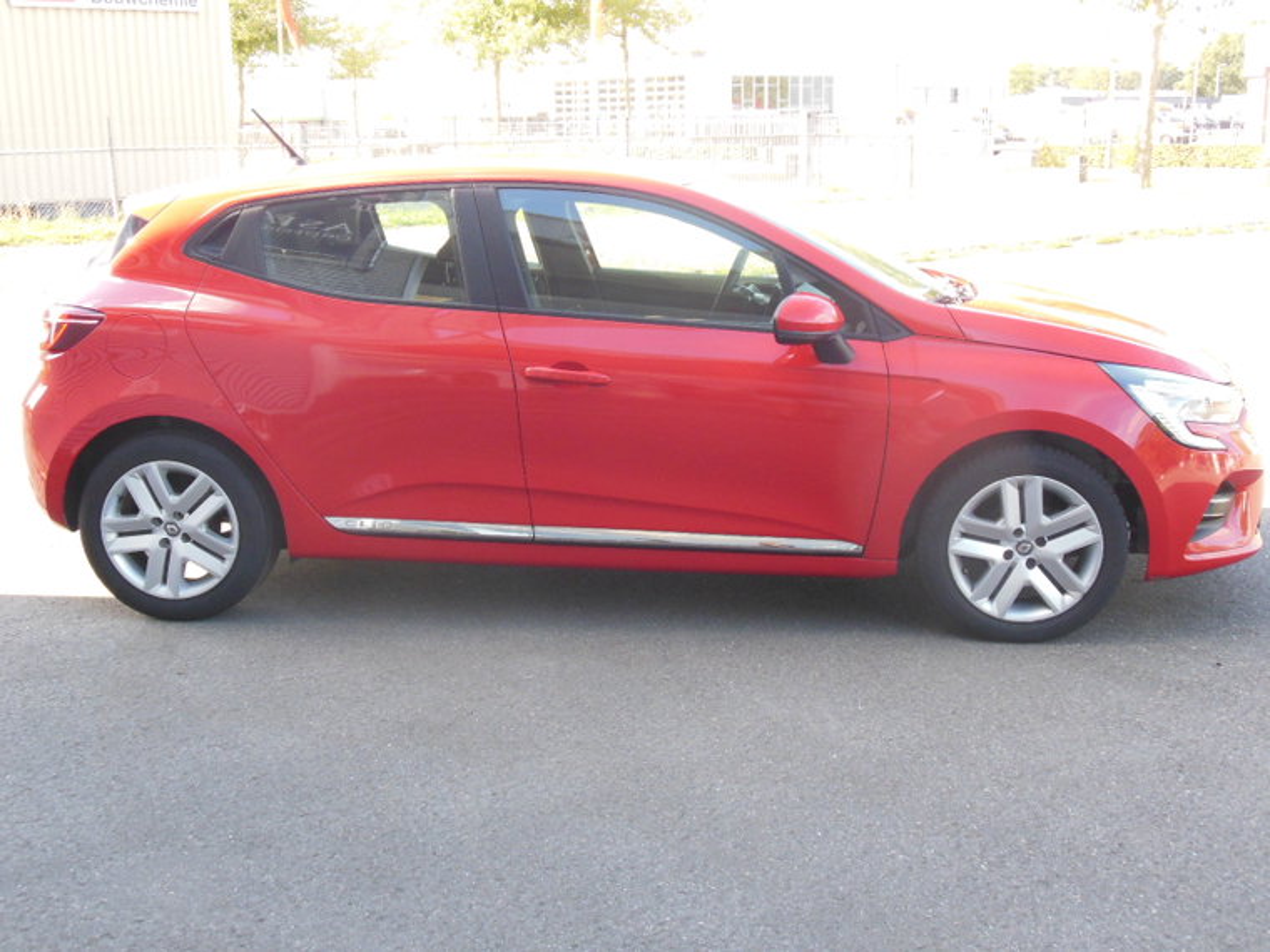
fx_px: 1578
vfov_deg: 33.6
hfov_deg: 43.9
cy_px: 476
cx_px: 635
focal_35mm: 43
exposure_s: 1/250
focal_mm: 7.7
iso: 400
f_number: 3.8
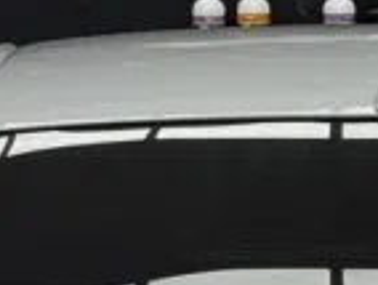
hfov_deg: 9.1
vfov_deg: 6.9
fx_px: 2363
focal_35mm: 216
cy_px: 101
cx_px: 378
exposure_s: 1/301
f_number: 1.78
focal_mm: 6.76
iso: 64
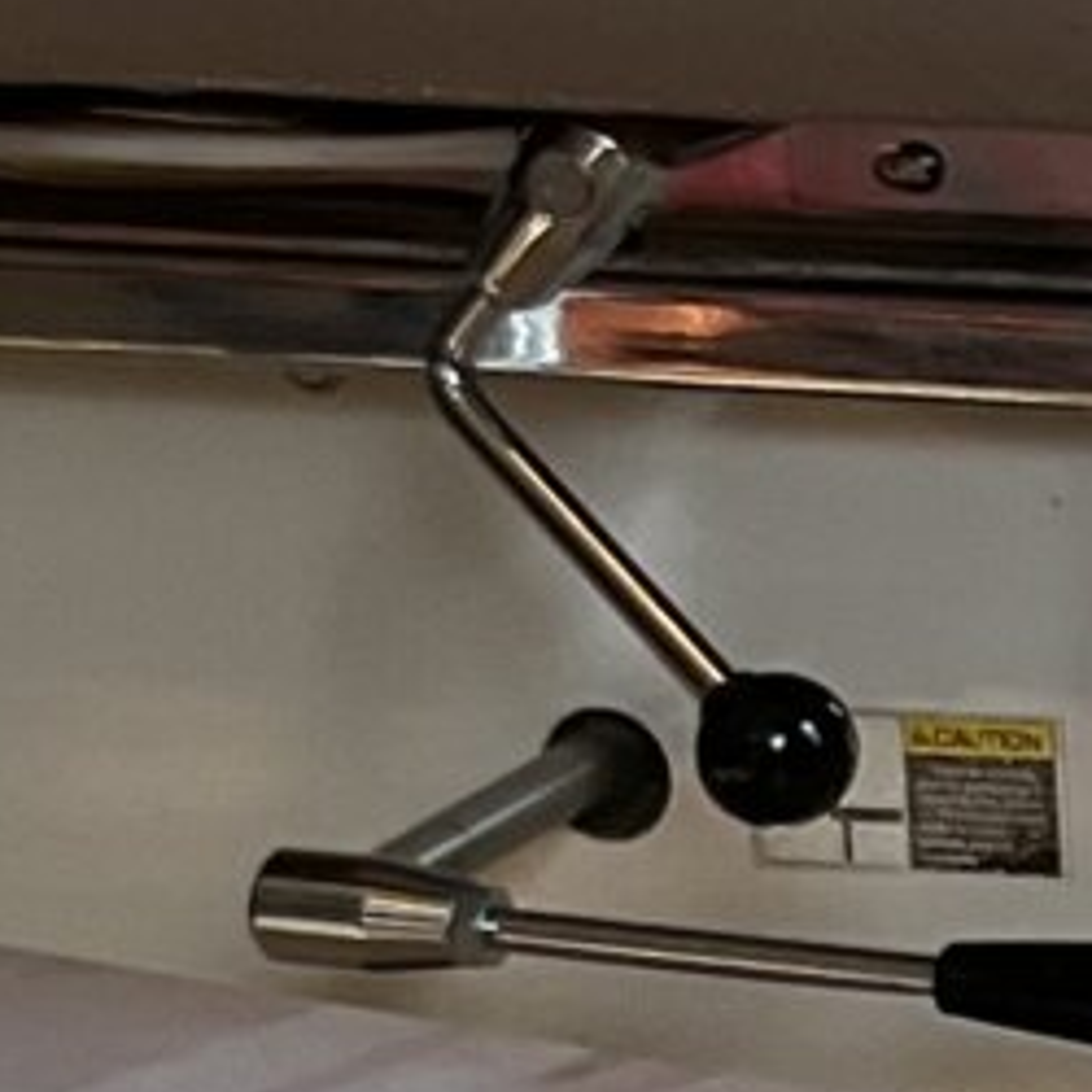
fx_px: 7495
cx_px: 2713
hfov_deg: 7.7
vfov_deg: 8.3
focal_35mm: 210
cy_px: 1118
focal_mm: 3
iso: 50
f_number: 1.8
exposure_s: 1/120
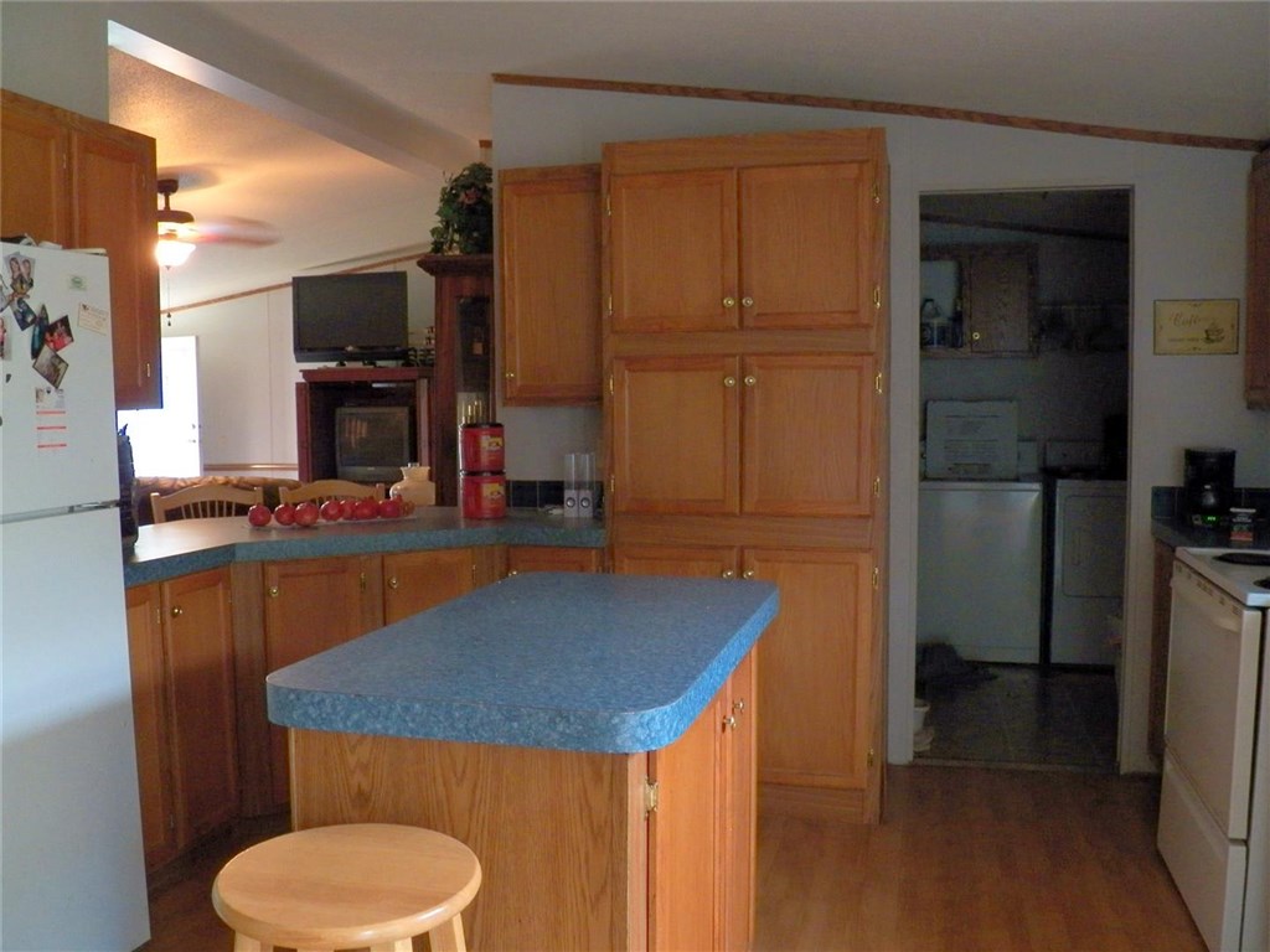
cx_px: 635
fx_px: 1027
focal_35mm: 28
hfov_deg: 63.4
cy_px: 476
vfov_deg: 49.7
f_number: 2.8
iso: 400
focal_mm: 4.9
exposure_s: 1/30
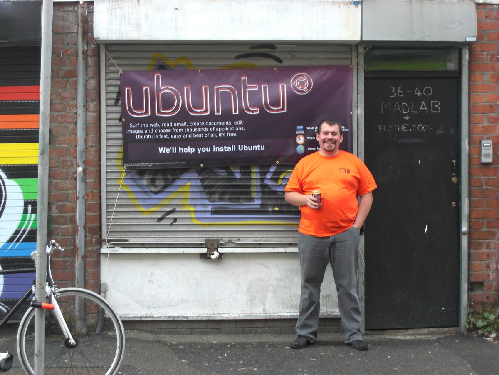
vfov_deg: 18.4
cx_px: 250
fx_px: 1153
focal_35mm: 80
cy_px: 188
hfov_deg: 24.4
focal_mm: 16.6
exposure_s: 1/100
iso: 100
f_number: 4.4
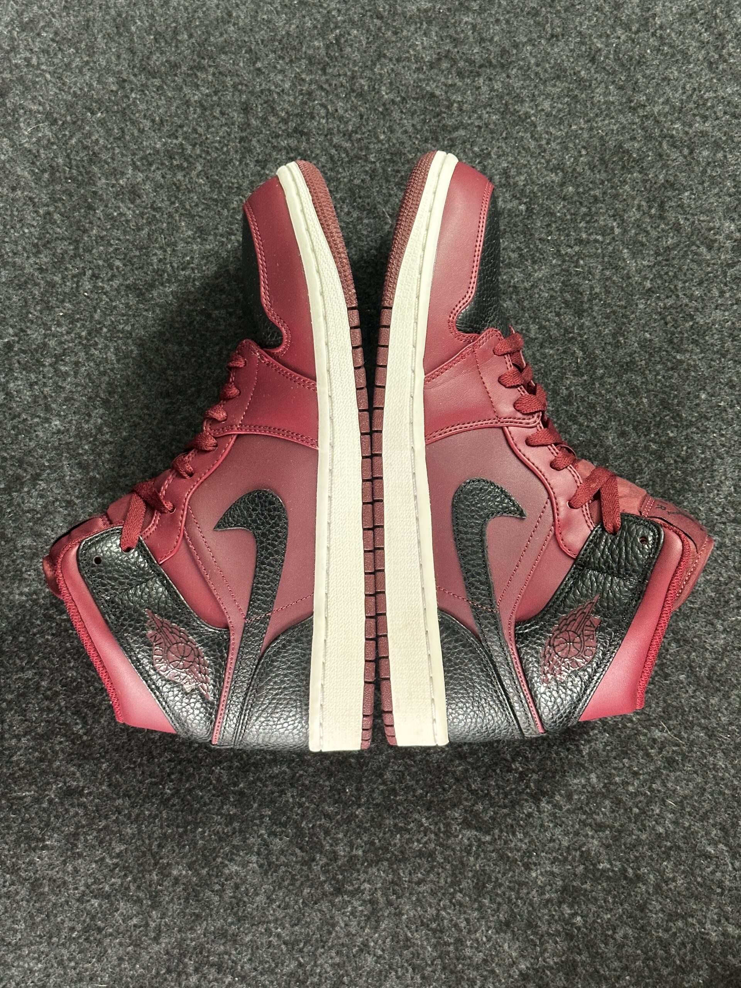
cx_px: 370
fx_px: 1370
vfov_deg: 39.7
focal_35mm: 48
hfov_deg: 30.3
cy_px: 494
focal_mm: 6.86
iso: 320
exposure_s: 1/33
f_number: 1.78
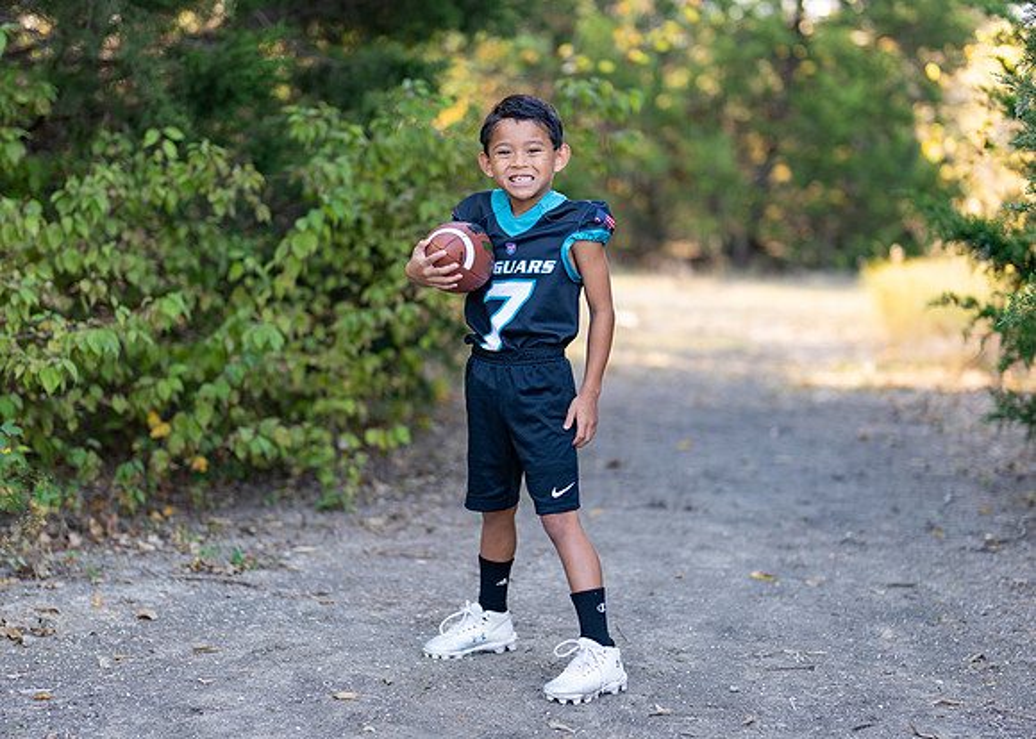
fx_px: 2073
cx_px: 512
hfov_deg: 28.1
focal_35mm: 70
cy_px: 381
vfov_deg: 20.2
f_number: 1.2
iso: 125
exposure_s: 1/320
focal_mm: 50
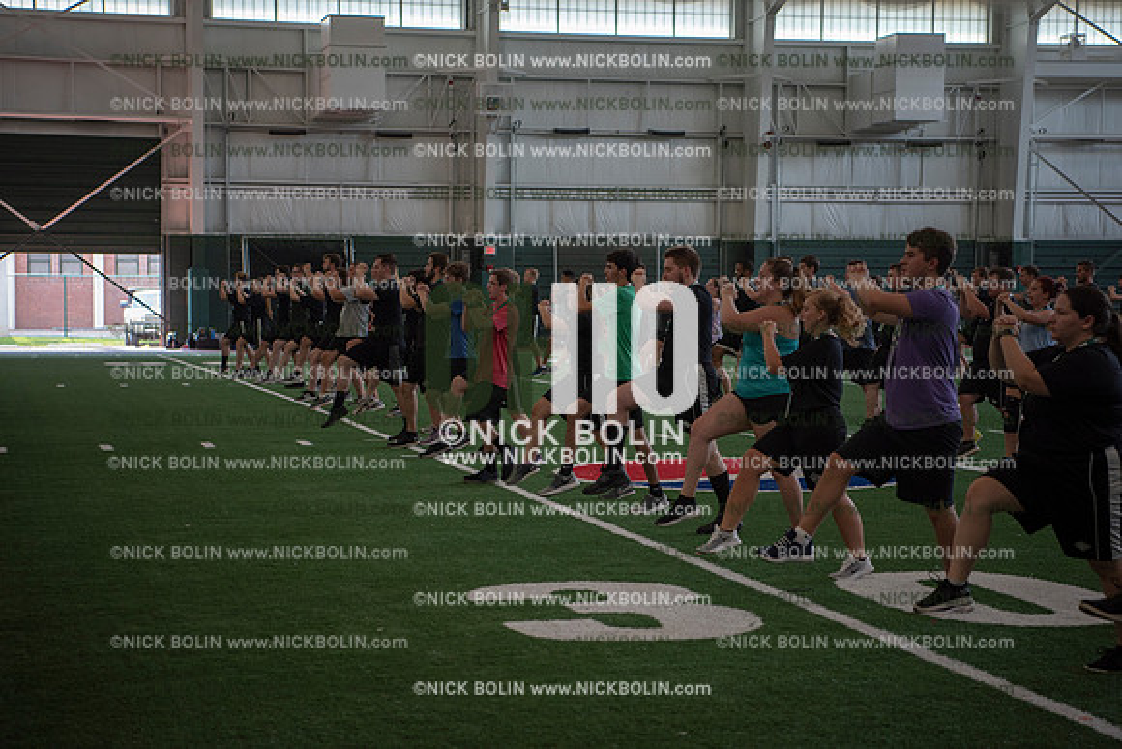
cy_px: 374
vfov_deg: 19.5
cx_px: 561
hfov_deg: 28.8
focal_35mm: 70
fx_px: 2182
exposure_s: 1/320
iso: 640
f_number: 3.2
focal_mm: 70
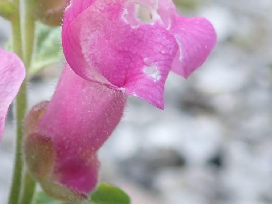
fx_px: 629
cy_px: 38
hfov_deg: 24.1
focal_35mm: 80
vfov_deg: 18.3
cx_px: 60
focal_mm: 5.5
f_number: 2.3
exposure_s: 1/125
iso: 125
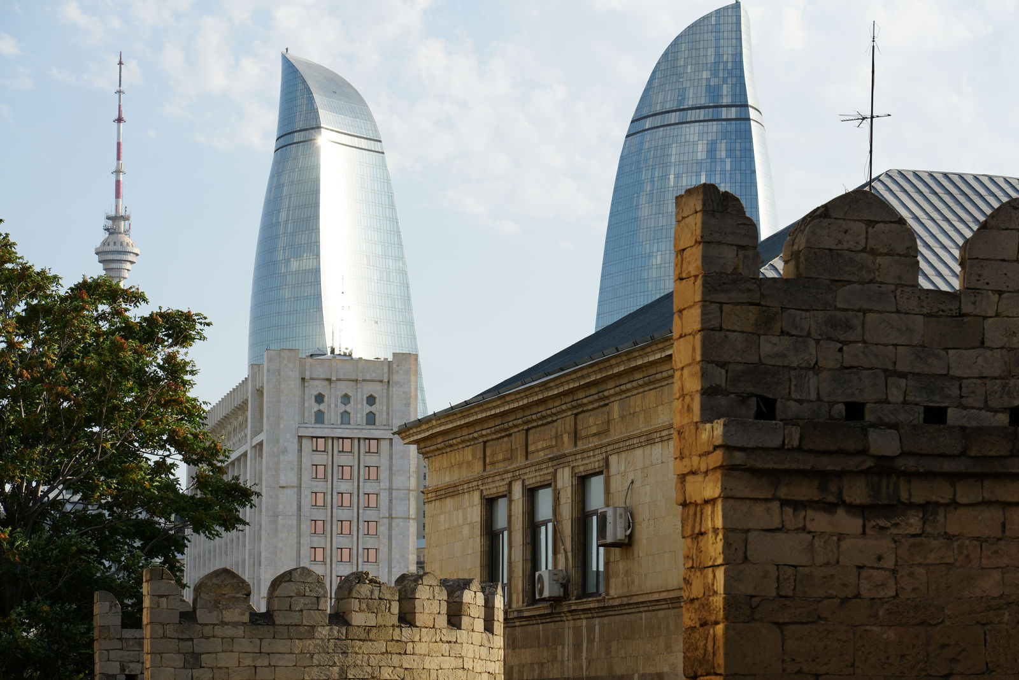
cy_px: 340
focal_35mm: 105
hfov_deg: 19.5
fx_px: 2972
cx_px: 510
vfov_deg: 13.0
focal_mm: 105
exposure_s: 1/250
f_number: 8
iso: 100
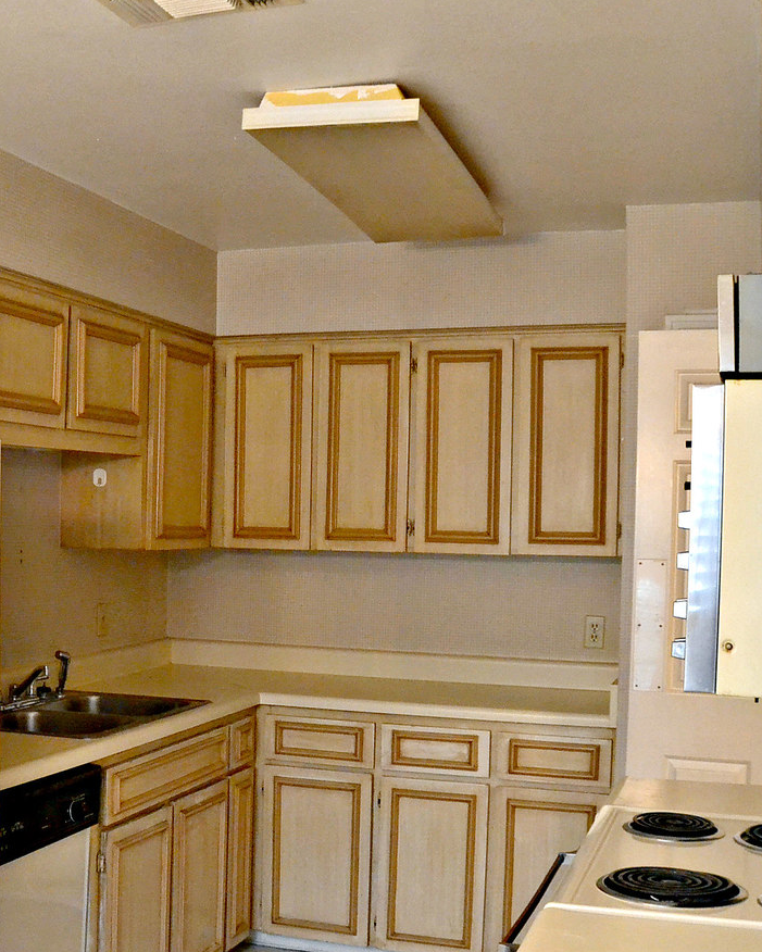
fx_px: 1687
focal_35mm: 60
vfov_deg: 31.4
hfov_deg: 25.2
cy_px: 575
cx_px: 217
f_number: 3.8
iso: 3200
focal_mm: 23
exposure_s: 1/50
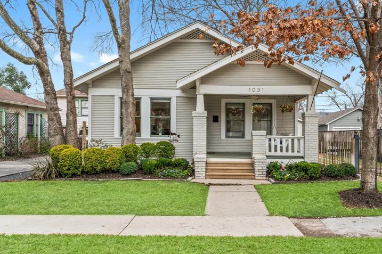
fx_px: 321
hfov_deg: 61.1
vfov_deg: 43.2
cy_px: 133
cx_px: 222
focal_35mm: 30
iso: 640
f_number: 11
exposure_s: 1/320
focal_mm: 21.2
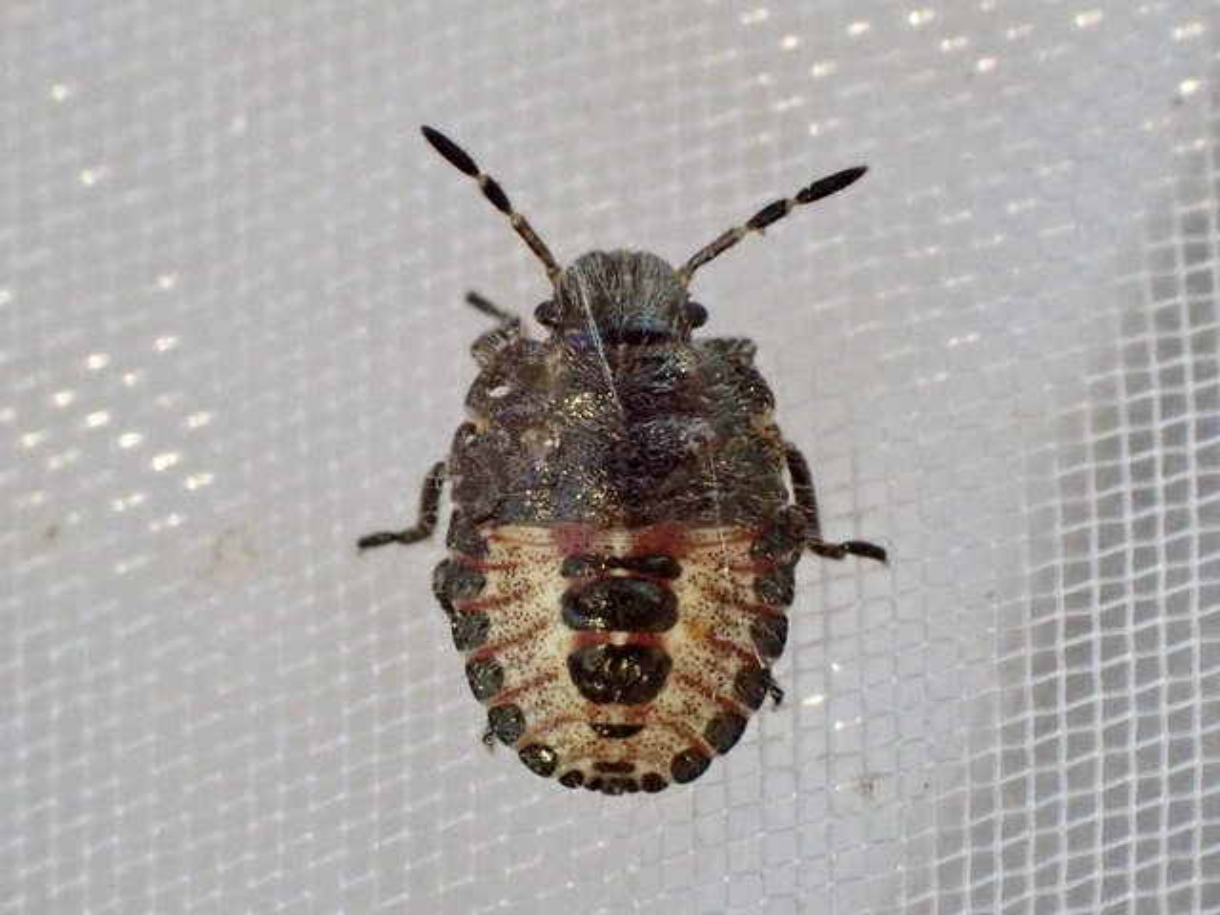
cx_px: 610
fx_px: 3524
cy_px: 458
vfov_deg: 14.8
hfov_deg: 19.6
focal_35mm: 100
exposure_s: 1/320
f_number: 6.3
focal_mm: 18
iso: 500
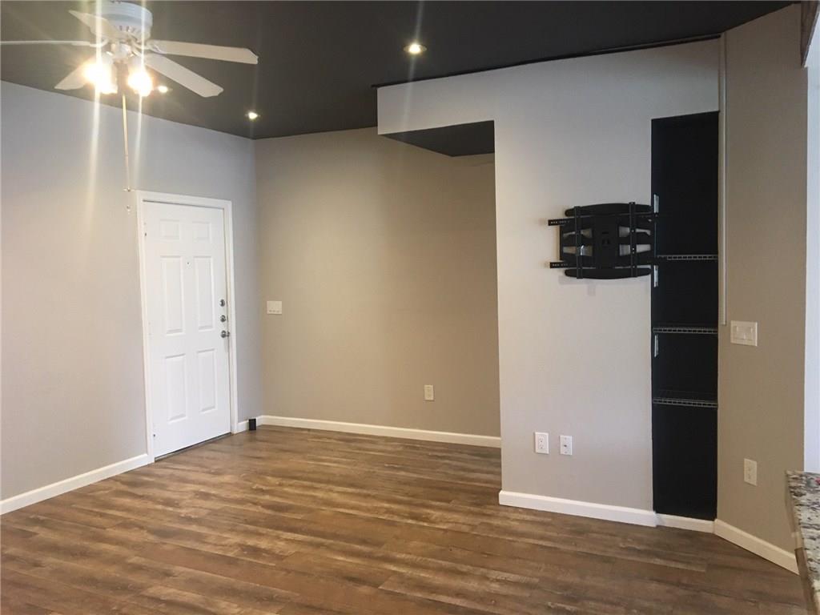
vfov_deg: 48.2
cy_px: 308
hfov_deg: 61.7
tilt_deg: -2.5
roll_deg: +0.9
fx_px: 687
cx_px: 410
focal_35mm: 29
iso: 125
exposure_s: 1/30
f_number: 2.2
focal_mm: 4.15
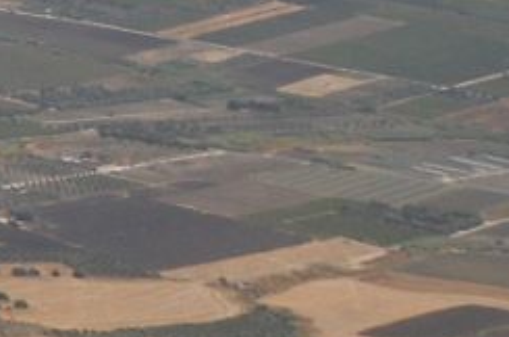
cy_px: -939
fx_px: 3653
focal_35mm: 259
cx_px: -1452
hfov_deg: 6.6
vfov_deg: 4.8
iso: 400
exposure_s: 1/160
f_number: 13
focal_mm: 22
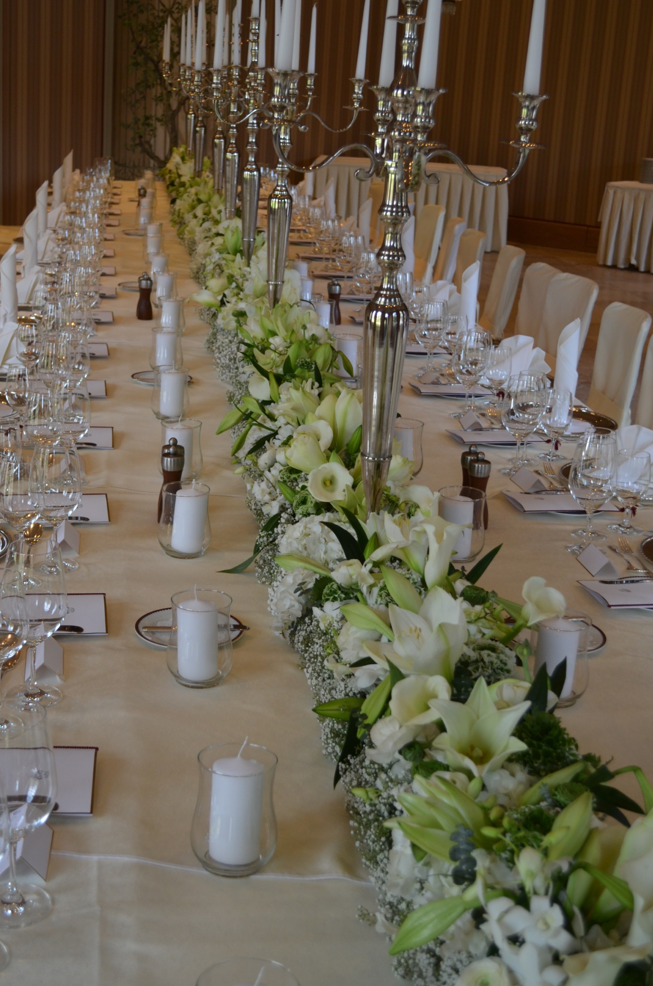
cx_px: 298
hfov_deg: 26.4
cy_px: 430
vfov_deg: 38.9
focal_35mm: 51
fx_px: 1394
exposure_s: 1/80
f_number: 4.5
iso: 400
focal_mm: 30
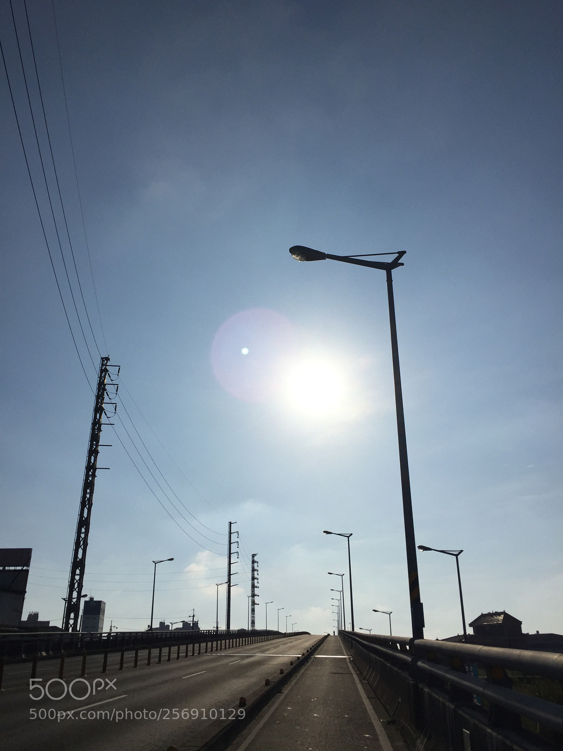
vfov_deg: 61.7
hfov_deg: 48.2
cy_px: 376
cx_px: 282
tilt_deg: +23.3
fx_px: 629
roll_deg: -2.3
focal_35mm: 29
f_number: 2.2
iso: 32
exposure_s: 1/20000
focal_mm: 4.15
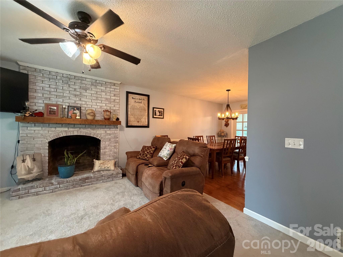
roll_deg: -1.1
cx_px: 172
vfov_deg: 85.7
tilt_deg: -1.2
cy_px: 128
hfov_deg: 102.1
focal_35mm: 14
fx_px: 139
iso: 500
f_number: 2.2
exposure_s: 1/60
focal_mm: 2.22
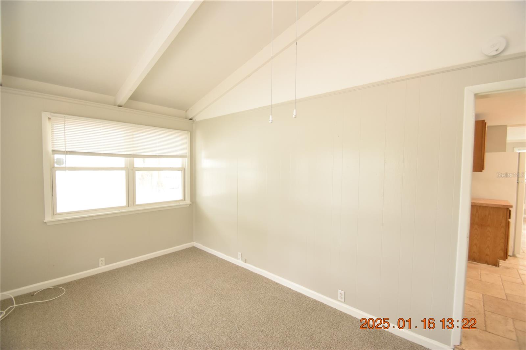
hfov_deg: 100.4
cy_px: 175
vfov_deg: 77.3
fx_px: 219
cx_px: 263
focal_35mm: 15
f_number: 3.5
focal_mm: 10
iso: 1000
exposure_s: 1/60
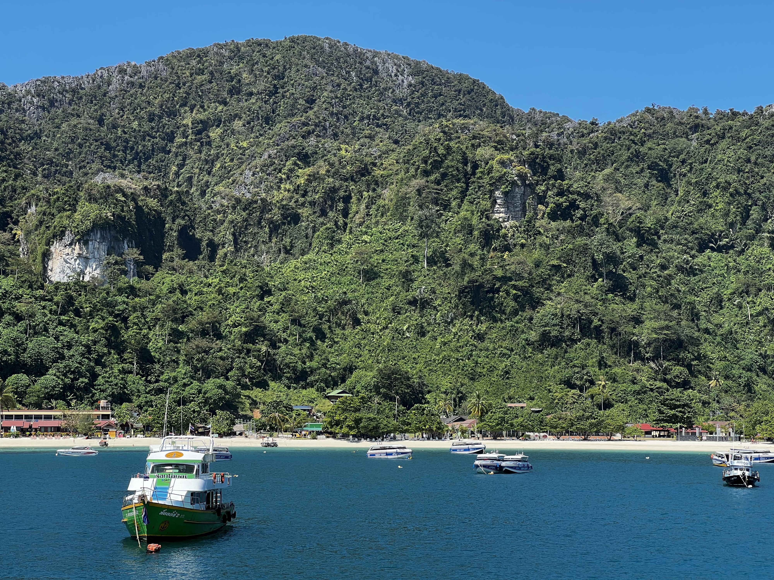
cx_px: 387
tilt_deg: +4.0
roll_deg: +0.0
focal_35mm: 77
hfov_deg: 25.3
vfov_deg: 19.1
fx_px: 1722
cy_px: 290
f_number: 2.8
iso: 32
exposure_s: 1/453
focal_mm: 9
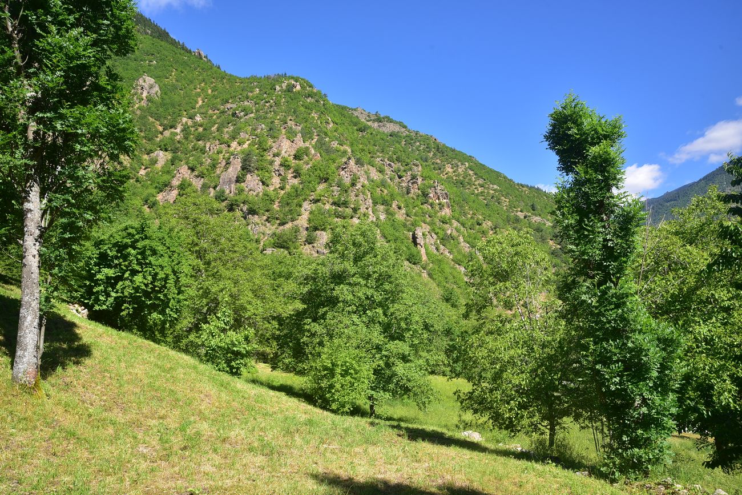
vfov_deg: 27.0
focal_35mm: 50
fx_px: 1031
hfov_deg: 39.6
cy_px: 248
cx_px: 371
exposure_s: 1/160
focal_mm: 50
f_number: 10
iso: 160
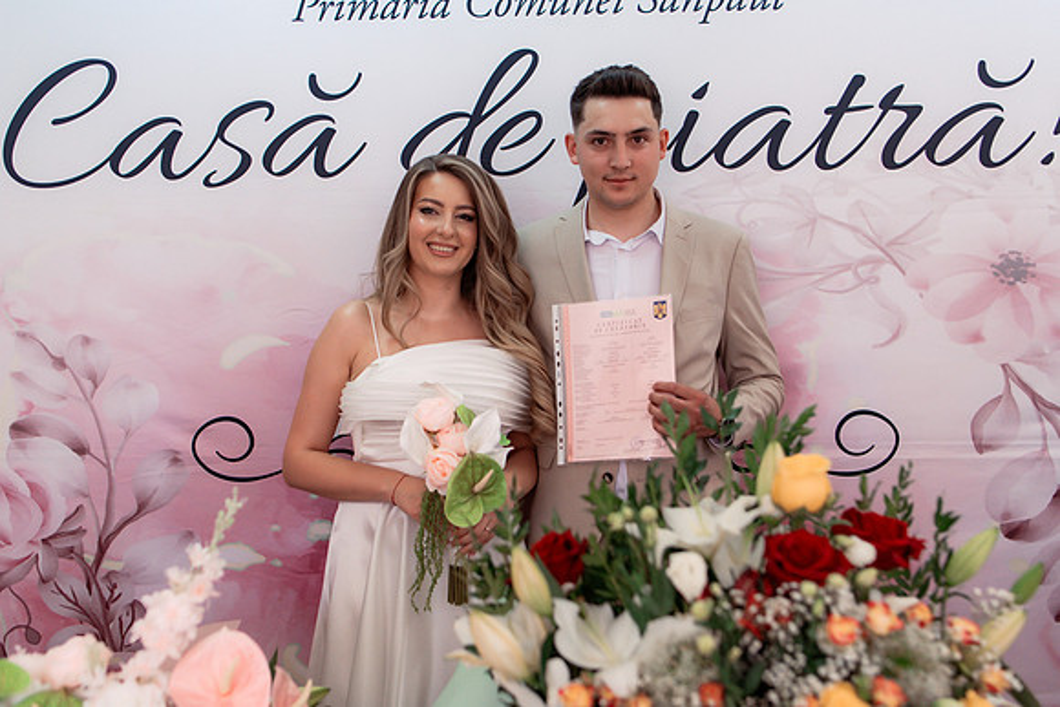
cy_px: 354
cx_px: 530
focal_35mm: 36
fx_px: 1052
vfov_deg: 37.2
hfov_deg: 53.5
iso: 1000
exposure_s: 1/250
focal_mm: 35
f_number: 2.8
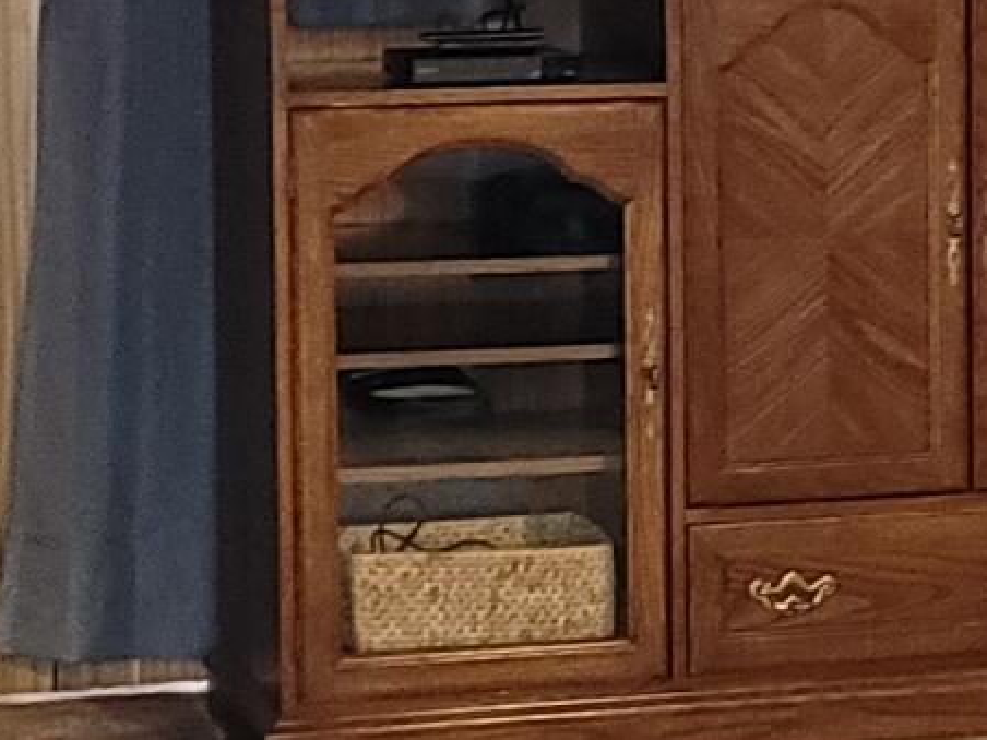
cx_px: 1059
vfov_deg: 8.9
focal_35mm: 166
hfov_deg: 11.7
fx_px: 4733
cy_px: 142
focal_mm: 7
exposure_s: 1/10
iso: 320
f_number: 1.8
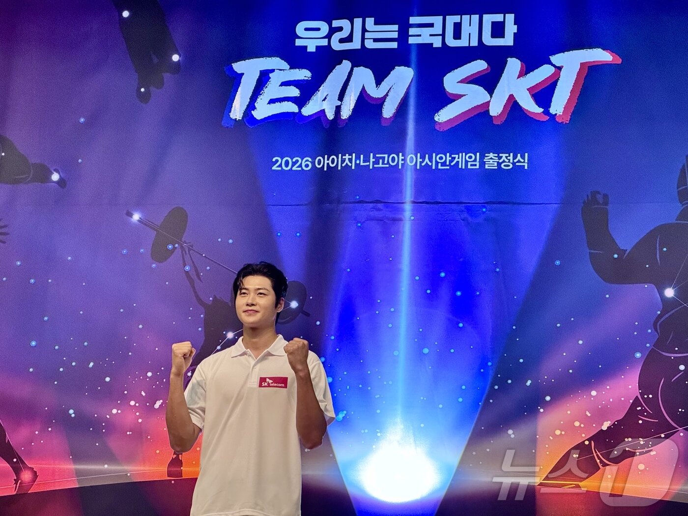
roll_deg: -3.1
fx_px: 1530
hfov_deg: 25.3
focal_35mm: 77
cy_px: 258
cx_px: 344
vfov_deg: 19.1
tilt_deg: +12.8
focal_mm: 9
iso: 640
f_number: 2.8
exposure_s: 1/60
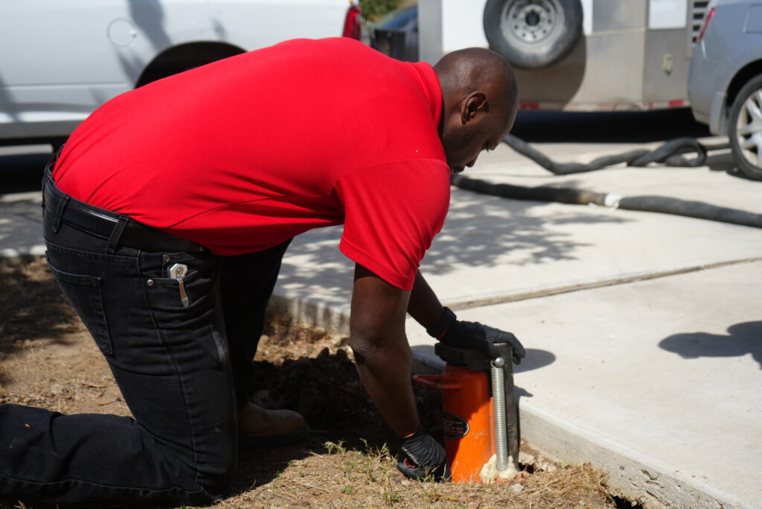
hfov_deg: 44.5
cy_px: 254
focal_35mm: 44
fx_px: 931
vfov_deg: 30.5
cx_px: 381
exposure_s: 1/640
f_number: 5
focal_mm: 44
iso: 100
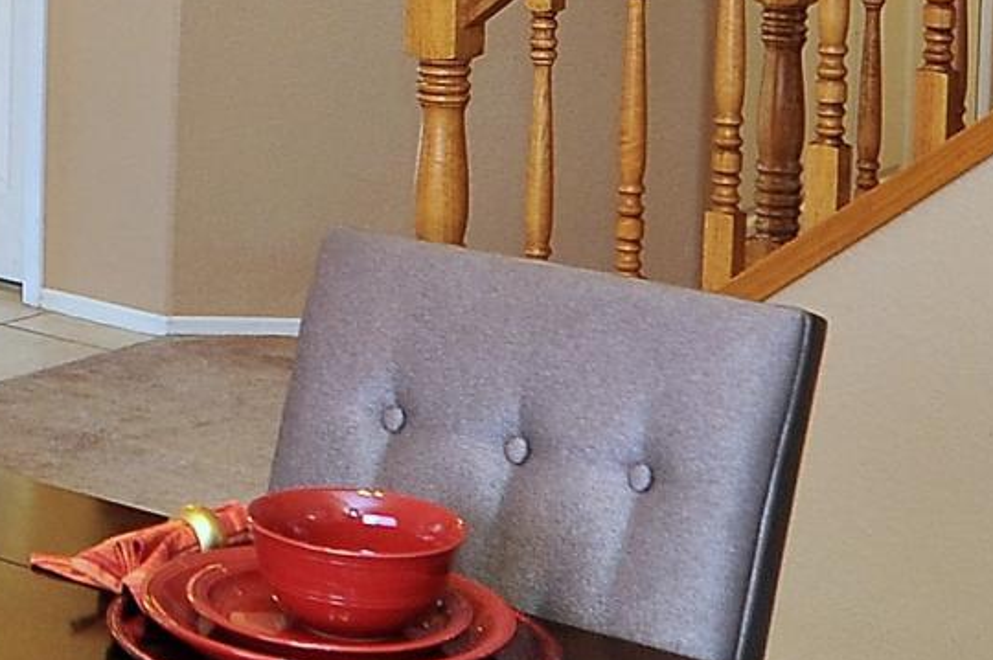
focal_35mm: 100
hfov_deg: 18.0
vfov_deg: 13.1
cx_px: -533
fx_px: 2756
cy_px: -246
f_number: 6.3
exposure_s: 1/30
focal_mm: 18
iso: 1000
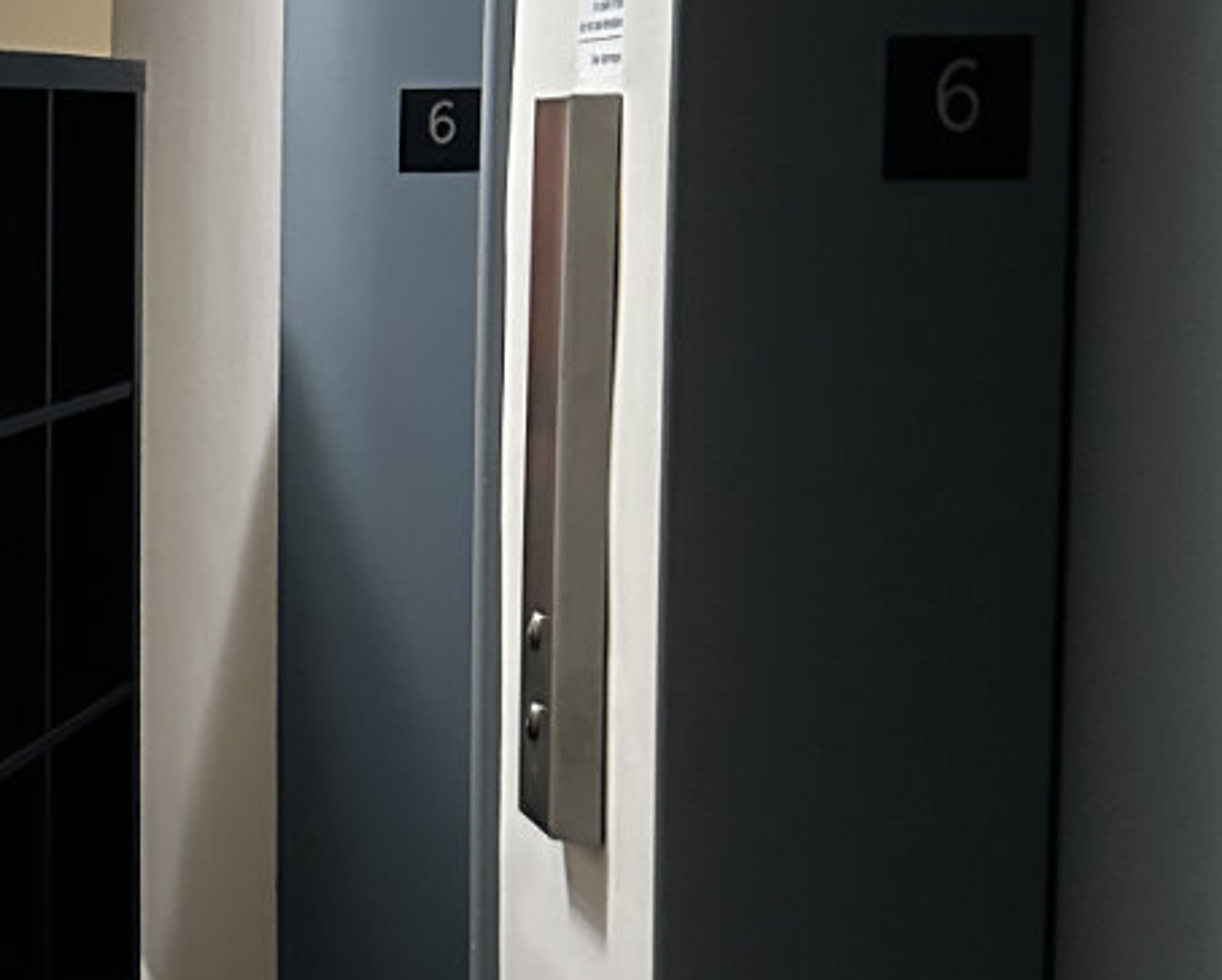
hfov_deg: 26.0
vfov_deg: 24.5
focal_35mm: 62
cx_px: -367
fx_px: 2244
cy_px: 626
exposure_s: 1/121
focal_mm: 6.8
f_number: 1.8
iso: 160
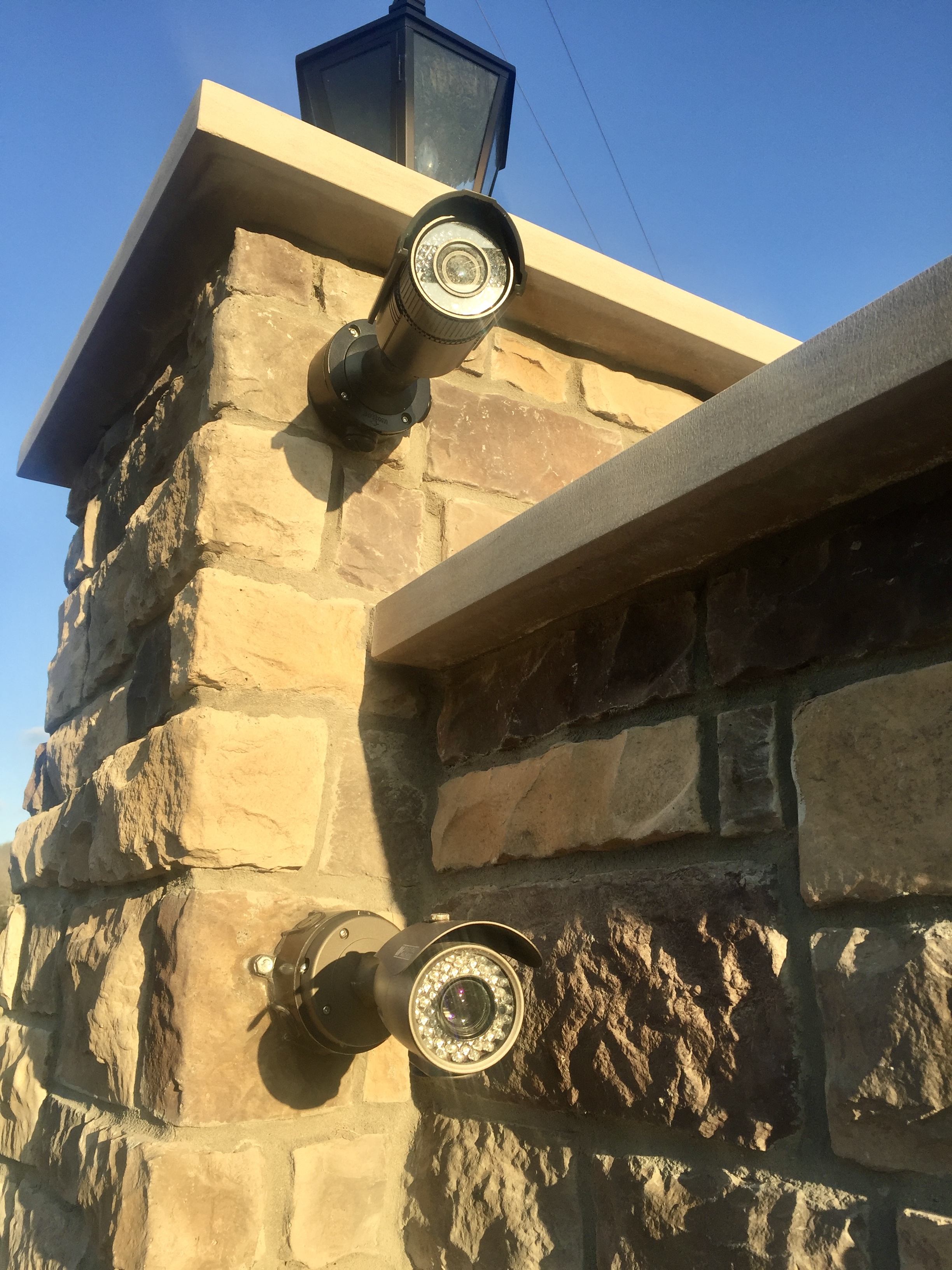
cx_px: 476
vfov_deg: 61.7
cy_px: 635
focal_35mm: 29
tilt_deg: +19.2
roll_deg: -0.2
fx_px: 1063
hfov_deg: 48.2
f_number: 2.2
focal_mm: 4.15
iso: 32
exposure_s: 1/746
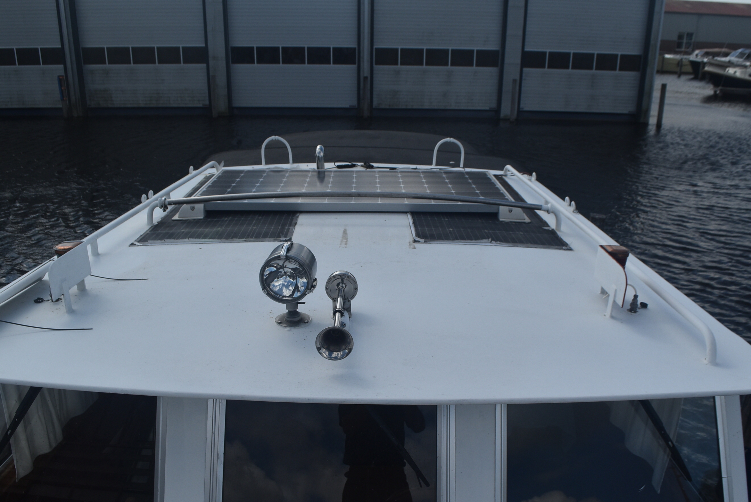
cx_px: 390
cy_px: 256
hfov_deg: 58.7
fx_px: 668
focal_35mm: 32
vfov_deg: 41.2
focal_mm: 20
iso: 200
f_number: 10
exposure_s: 1/400
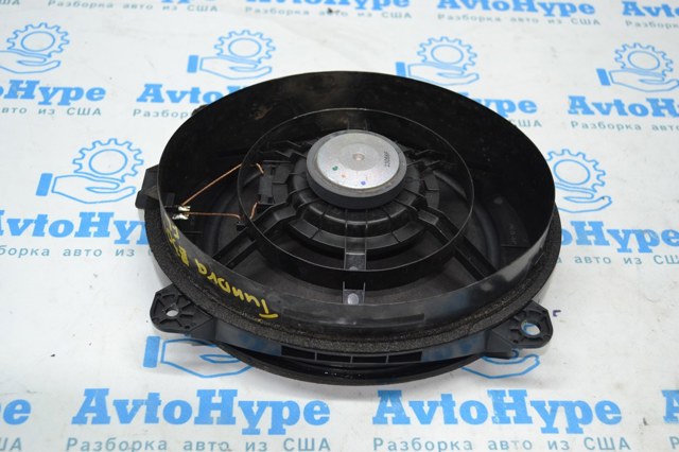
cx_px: 340
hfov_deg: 41.1
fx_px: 905
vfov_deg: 28.0
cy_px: 226
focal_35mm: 48
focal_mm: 32
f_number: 4.8
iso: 400
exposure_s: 1/80
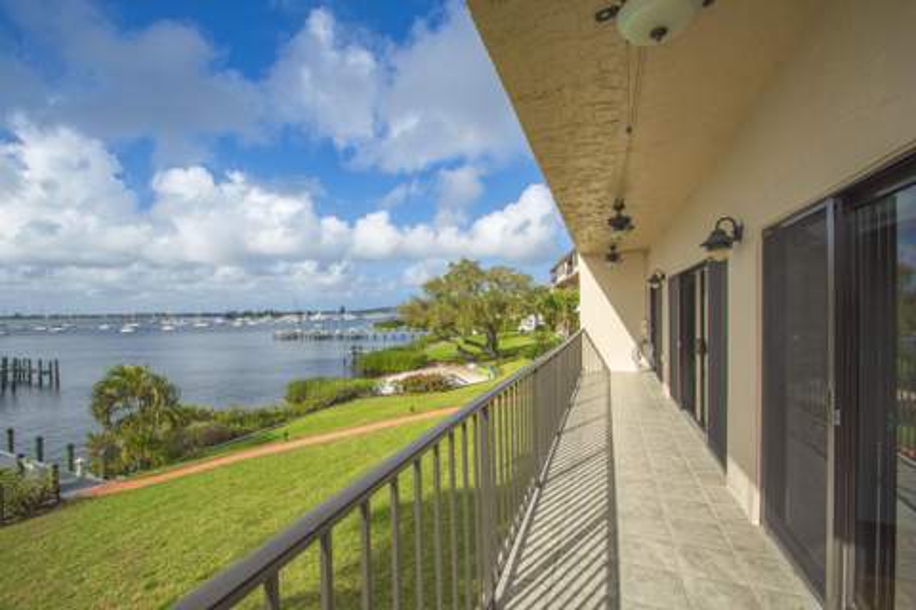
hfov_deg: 100.4
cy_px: 305
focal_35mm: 15
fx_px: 382
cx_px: 458
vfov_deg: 77.3
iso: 160
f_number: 8
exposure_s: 1/500
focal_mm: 10
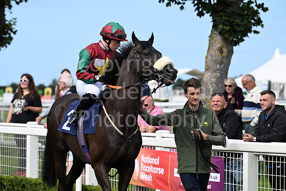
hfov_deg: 12.4
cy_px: 96
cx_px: 143
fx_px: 1311
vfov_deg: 8.3
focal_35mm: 165
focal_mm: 165
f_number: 5
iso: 500
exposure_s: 1/2500
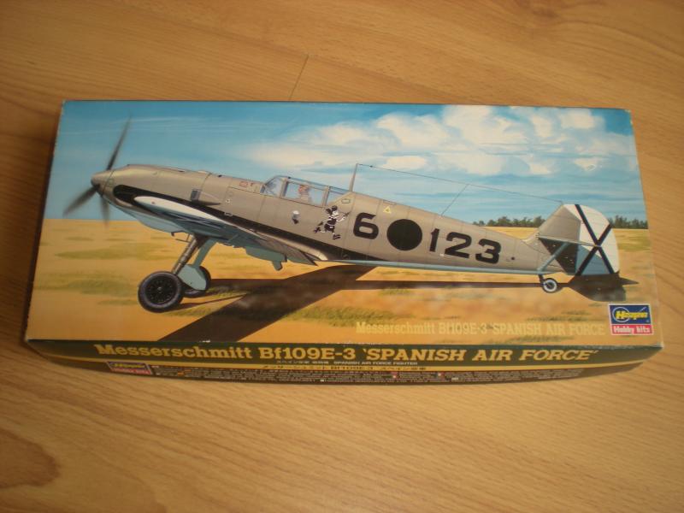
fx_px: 751
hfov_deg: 49.0
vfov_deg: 37.7
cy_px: 256
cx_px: 342
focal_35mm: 38
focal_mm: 6.3
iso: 64
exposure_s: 1/57.3
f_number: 3.1
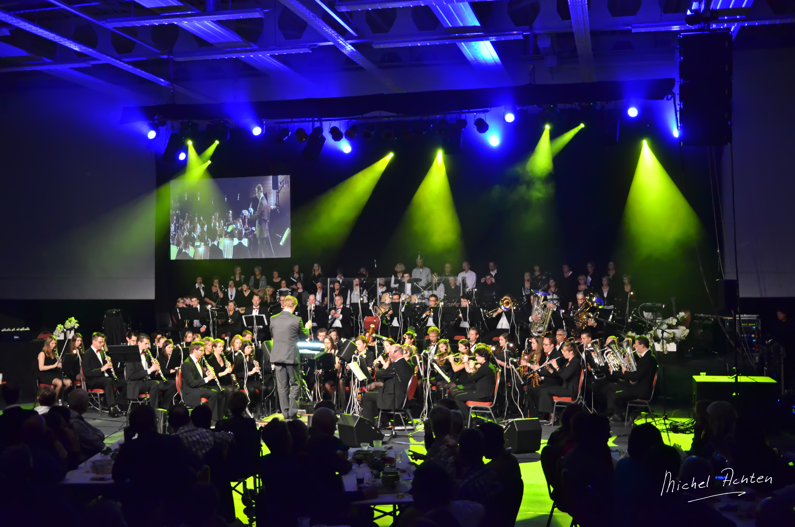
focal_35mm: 42
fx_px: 926
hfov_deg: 46.5
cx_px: 398
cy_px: 264
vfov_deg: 31.8
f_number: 4
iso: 2500
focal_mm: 28
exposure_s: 1/80
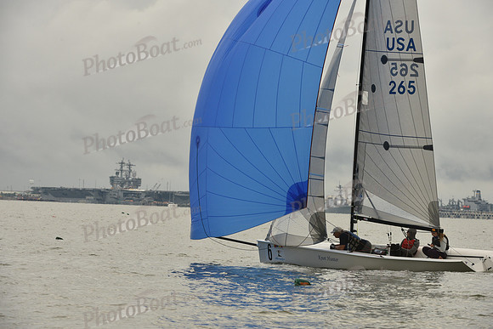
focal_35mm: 220
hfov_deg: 9.4
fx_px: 3013
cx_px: 246
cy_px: 164
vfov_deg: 6.2
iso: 400
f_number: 10
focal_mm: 220
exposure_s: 1/1000
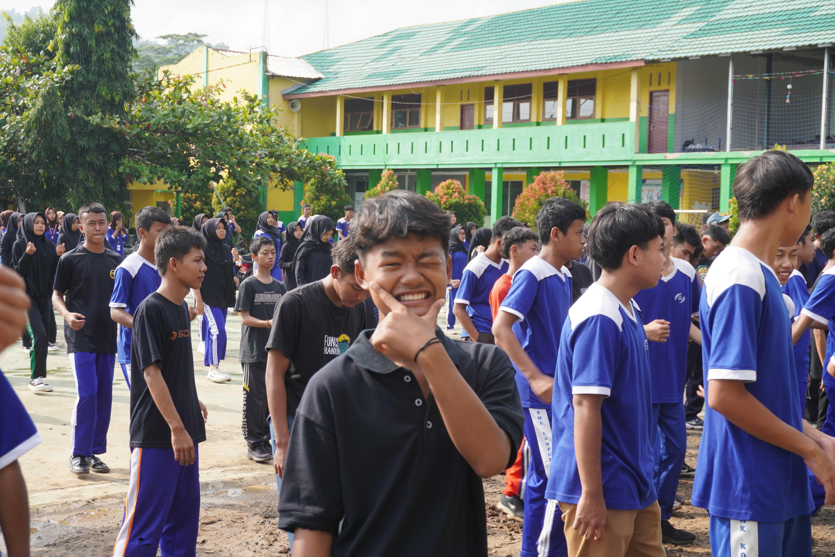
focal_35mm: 54
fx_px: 1252
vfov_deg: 25.1
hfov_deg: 36.9
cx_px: 418
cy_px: 278
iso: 100
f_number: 8
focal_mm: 36
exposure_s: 1/125
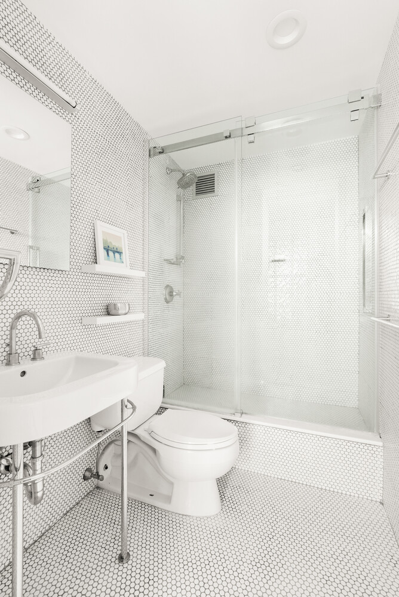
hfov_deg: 73.8
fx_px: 266
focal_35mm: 16
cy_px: 298
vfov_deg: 96.7
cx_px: 200
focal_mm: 16
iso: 400
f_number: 11
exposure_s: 1/1.25
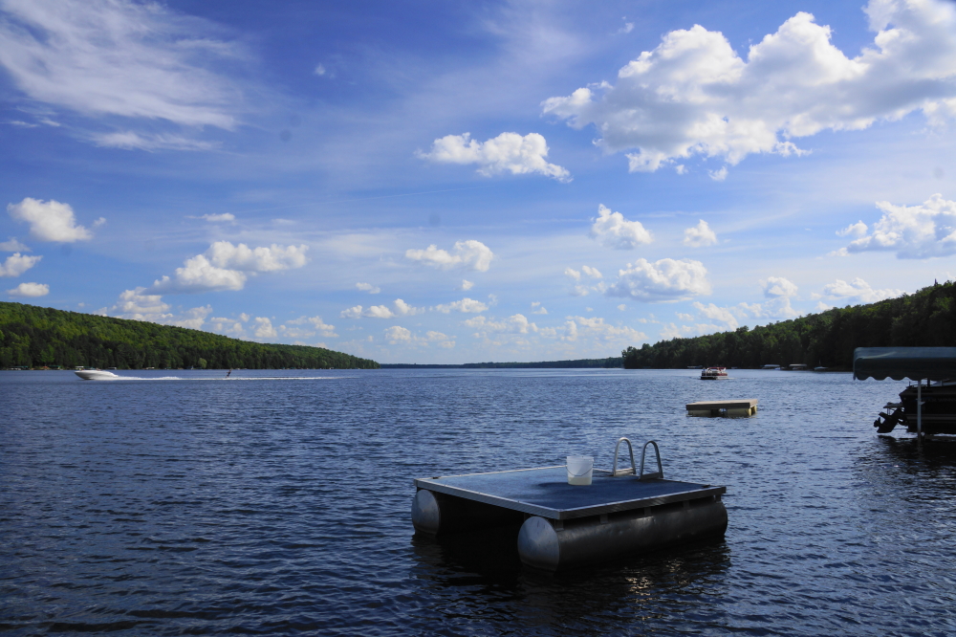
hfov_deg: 67.4
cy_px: 318
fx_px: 717
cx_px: 478
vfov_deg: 47.9
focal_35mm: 27
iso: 100
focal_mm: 18
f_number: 11
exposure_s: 1/100
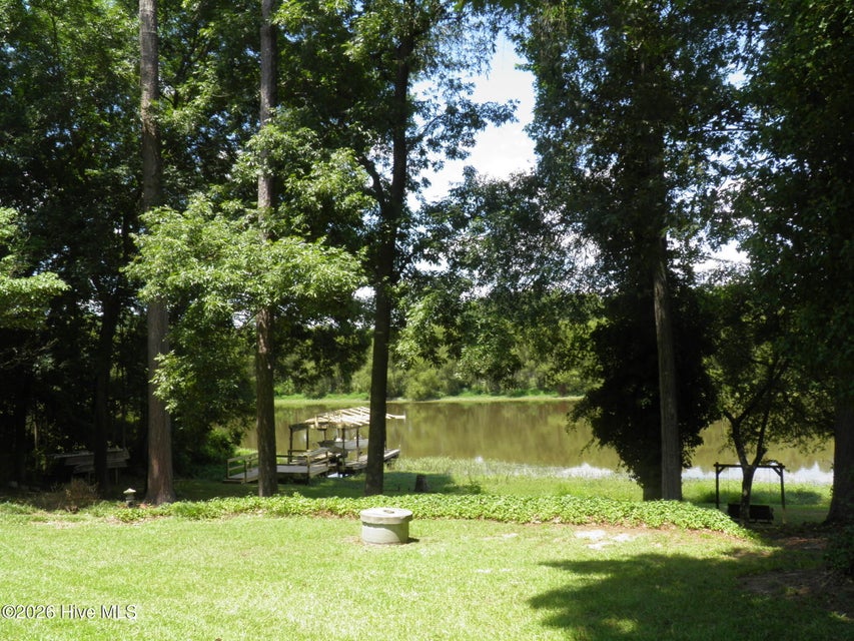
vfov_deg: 46.8
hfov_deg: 60.0
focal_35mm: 30
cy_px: 320
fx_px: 740
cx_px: 427
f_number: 5.9
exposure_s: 1/80
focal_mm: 5.5
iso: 50
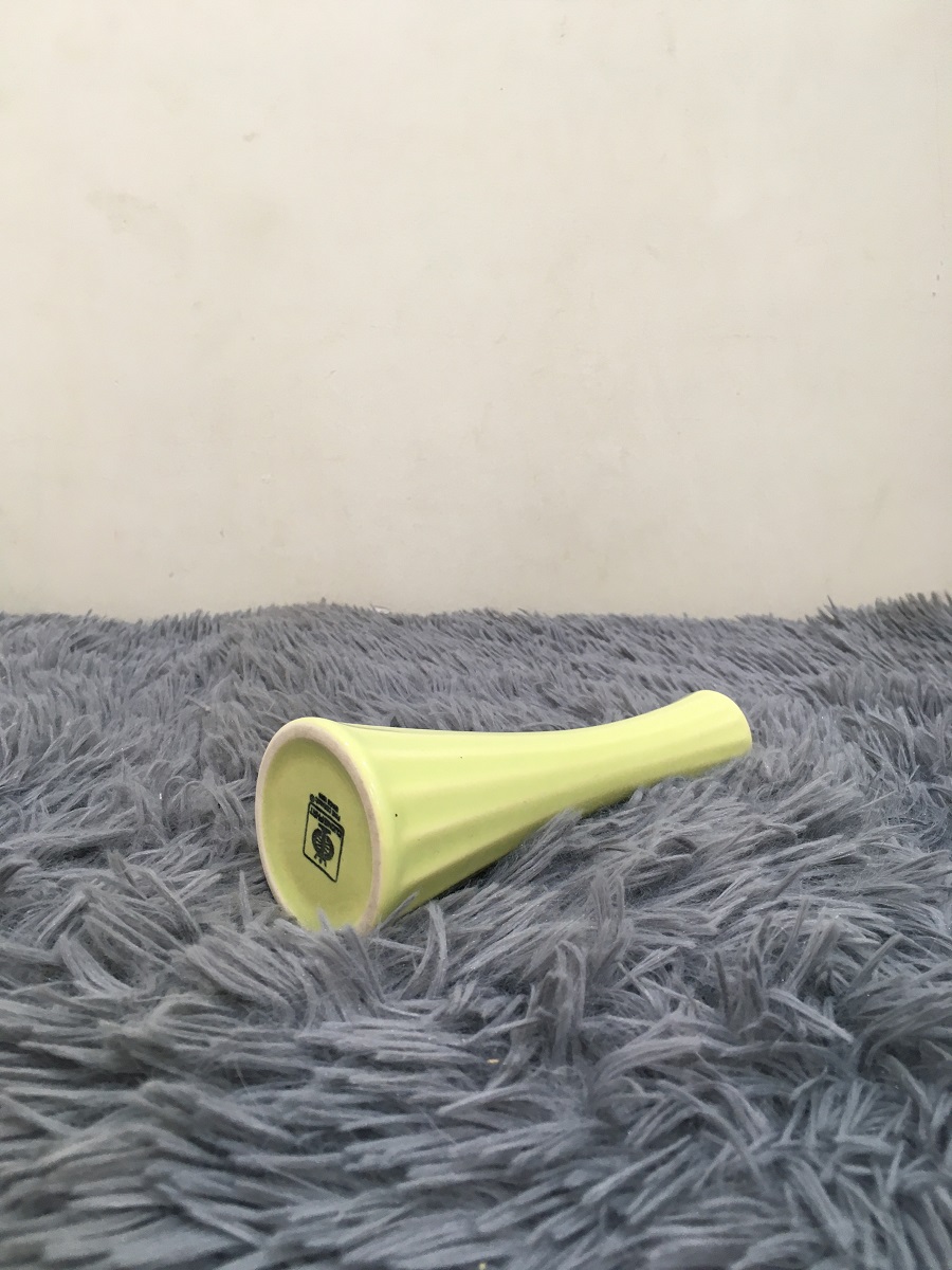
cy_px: 635
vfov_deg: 61.7
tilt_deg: -15.3
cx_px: 476
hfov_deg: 48.2
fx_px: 1063
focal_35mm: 29
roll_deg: -1.1
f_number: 2.2
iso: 80
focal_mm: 4.15
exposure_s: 1/33
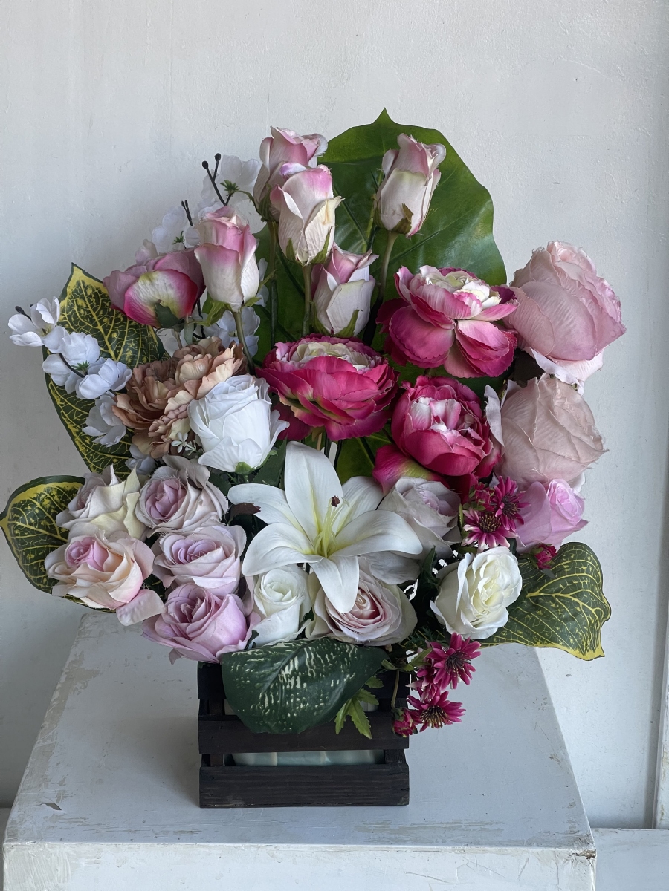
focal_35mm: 64
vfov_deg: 30.3
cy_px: 446
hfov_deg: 22.9
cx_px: 334
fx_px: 1649
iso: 100
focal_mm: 7.5
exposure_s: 1/99
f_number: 2.2
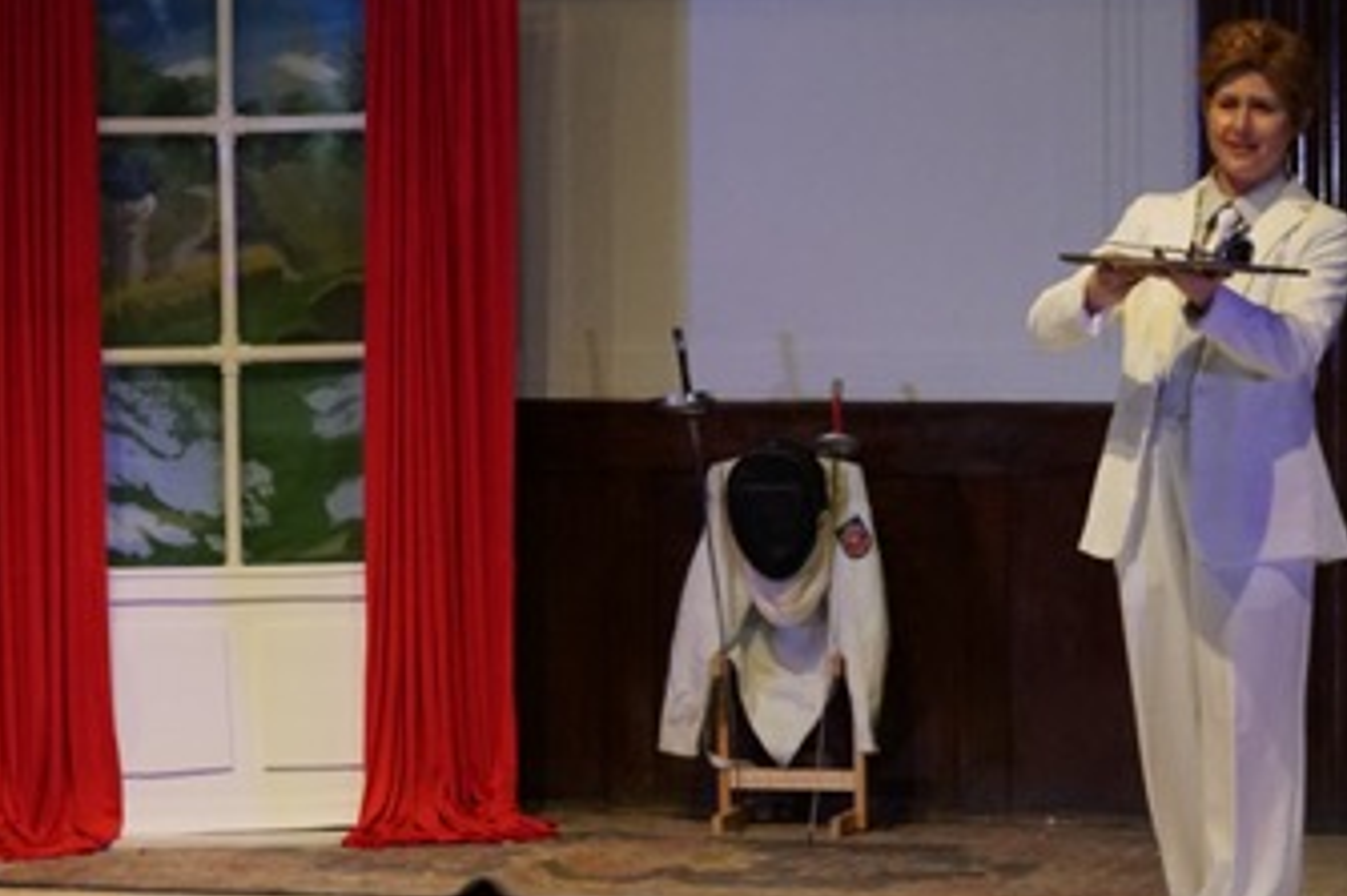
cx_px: 261
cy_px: 277
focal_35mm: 145
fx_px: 5423
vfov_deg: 9.4
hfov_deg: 14.1
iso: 4000
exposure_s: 1/125
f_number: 5.6
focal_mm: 54
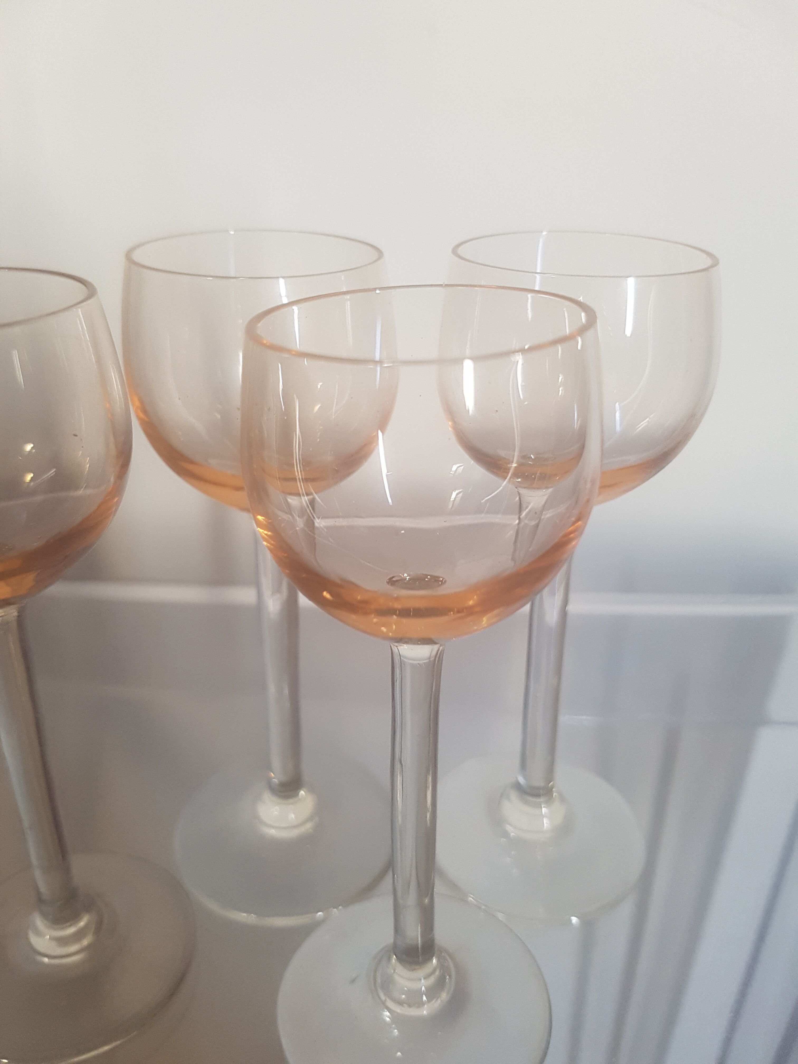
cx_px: 399
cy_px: 532
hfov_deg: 53.1
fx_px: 799
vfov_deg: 67.3
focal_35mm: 26
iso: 200
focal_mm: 4.2
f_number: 1.7
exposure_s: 1/25
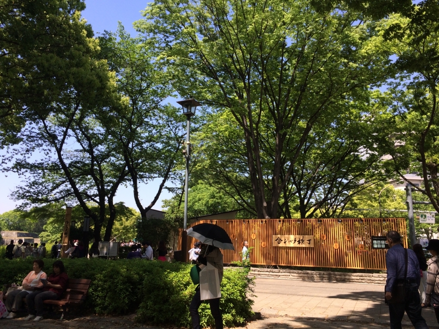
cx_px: 220
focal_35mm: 29
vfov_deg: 48.2
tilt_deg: +11.0
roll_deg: -0.8
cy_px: 164
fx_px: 368
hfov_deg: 61.7
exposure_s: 1/892
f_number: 2.2
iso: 32
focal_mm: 4.15
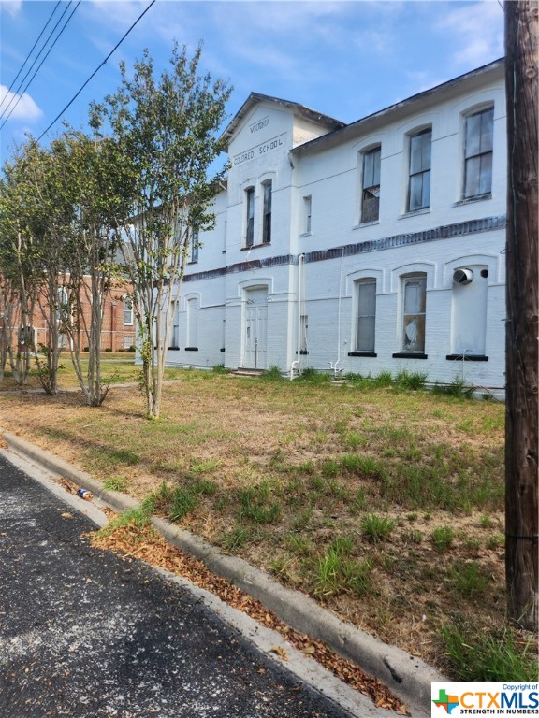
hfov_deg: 56.8
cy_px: 359
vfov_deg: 71.6
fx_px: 498
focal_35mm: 24
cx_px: 270
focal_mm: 5
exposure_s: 1/1559
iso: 50
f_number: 1.8
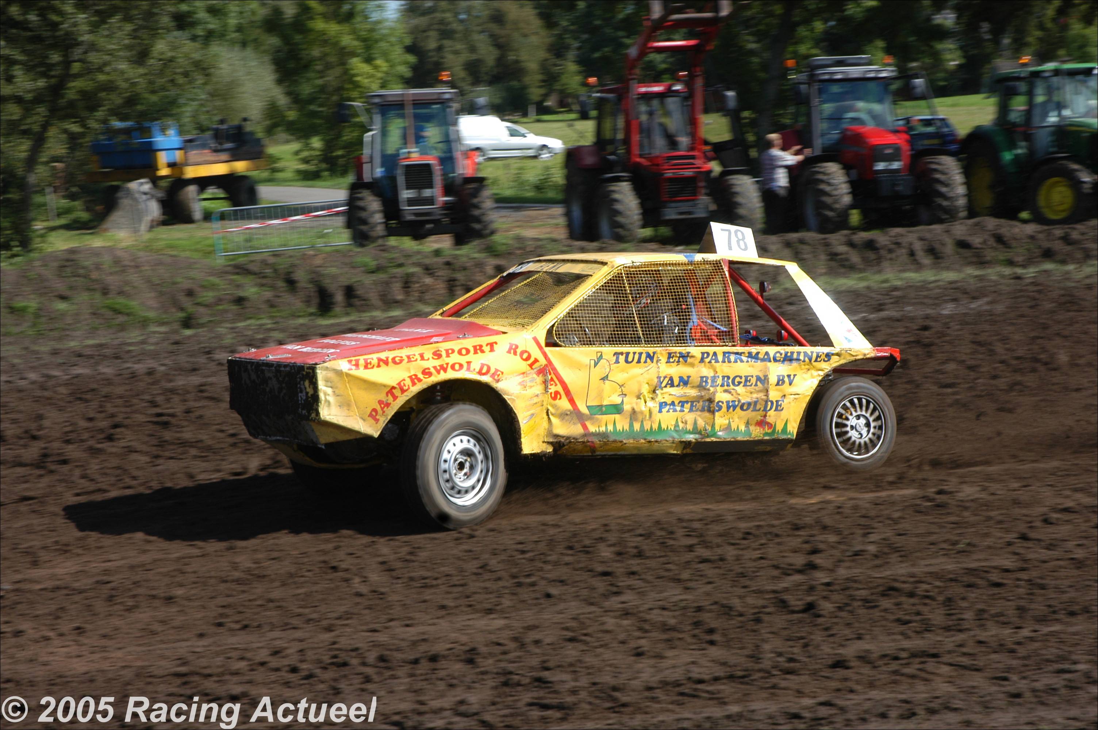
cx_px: 549
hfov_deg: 26.0
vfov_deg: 17.5
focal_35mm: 78
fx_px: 2377
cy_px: 365
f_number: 9
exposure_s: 1/320
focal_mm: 52
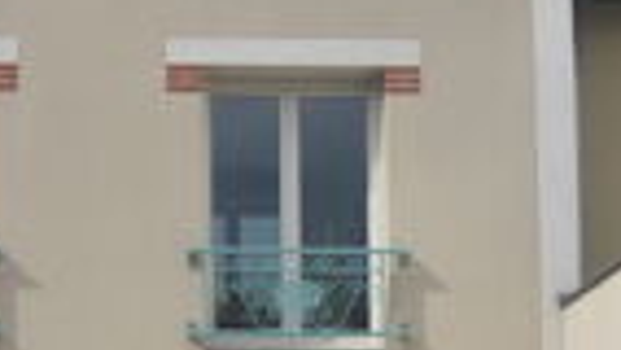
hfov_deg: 18.4
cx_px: 105
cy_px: 453
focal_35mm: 115
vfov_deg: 10.3
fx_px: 1894
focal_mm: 6.1
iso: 160
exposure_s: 1/1300
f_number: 3.7
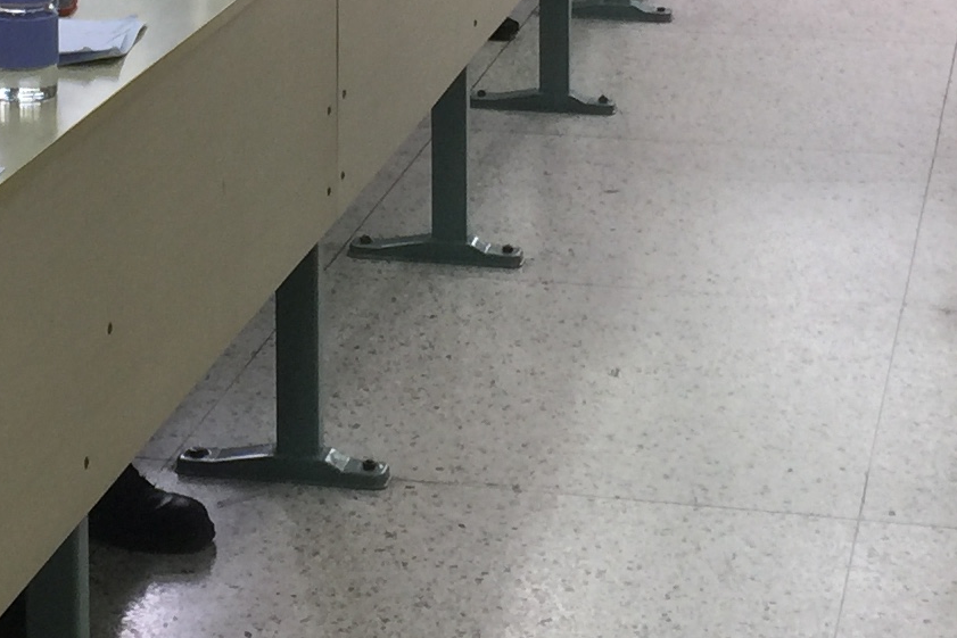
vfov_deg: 11.4
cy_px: -181
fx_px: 3111
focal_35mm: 117
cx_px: 281
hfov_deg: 17.4
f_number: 2.2
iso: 32
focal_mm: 4.15
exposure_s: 1/33
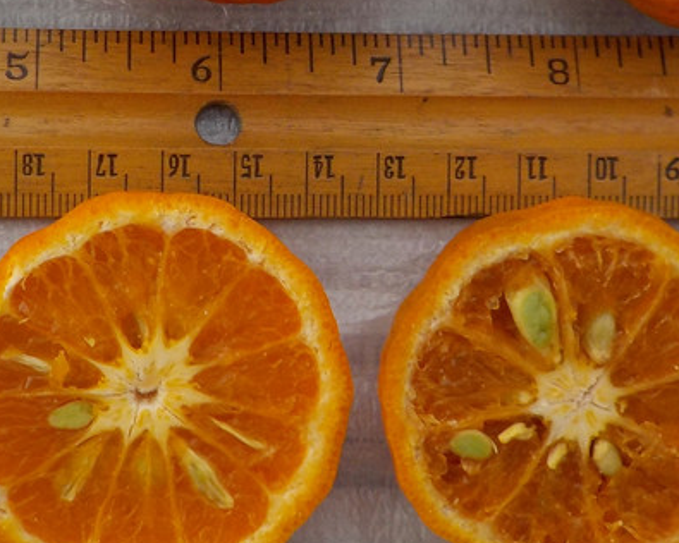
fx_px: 1588
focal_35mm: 79
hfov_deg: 24.1
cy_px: 141
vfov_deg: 19.3
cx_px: 276
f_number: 3.3
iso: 125
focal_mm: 4.1
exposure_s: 1/320
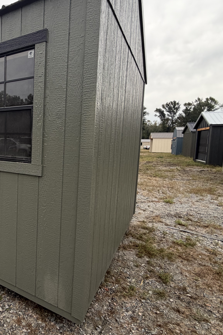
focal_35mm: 24
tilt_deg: -4.3
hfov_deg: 45.9
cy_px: 161
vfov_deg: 73.7
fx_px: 223
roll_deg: +0.4
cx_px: 7
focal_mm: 2.22
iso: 80
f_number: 2.2
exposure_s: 1/121
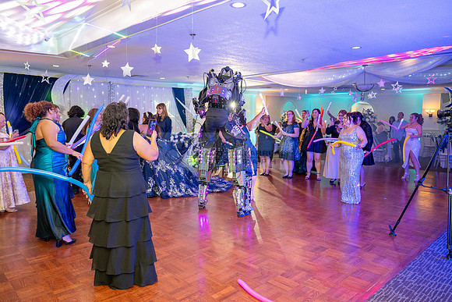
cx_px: 226
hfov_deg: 67.4
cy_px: 151
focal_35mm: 27
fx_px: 339
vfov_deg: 48.0
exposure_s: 1/200
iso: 1250
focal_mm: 27
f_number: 2.8
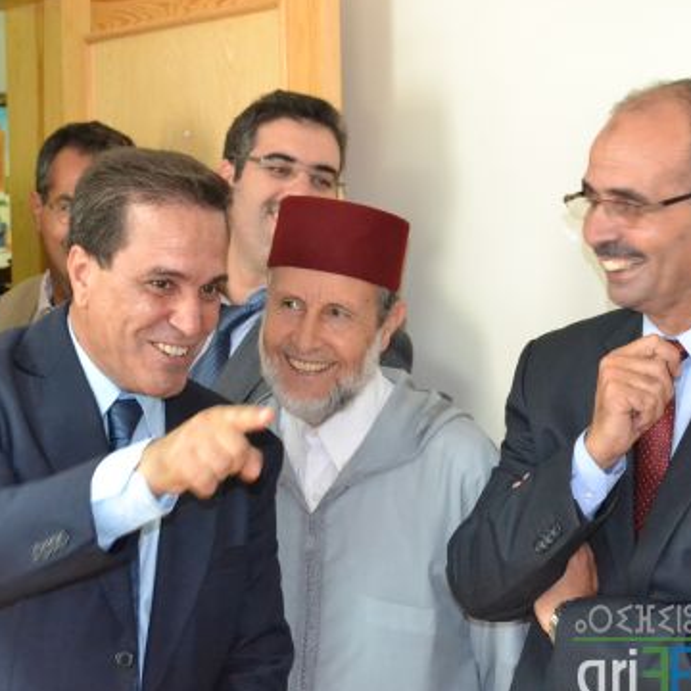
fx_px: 1942
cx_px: 351
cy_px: 386
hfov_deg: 20.2
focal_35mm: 86
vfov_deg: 20.2
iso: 3200
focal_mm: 38
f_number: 5
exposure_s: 1/60
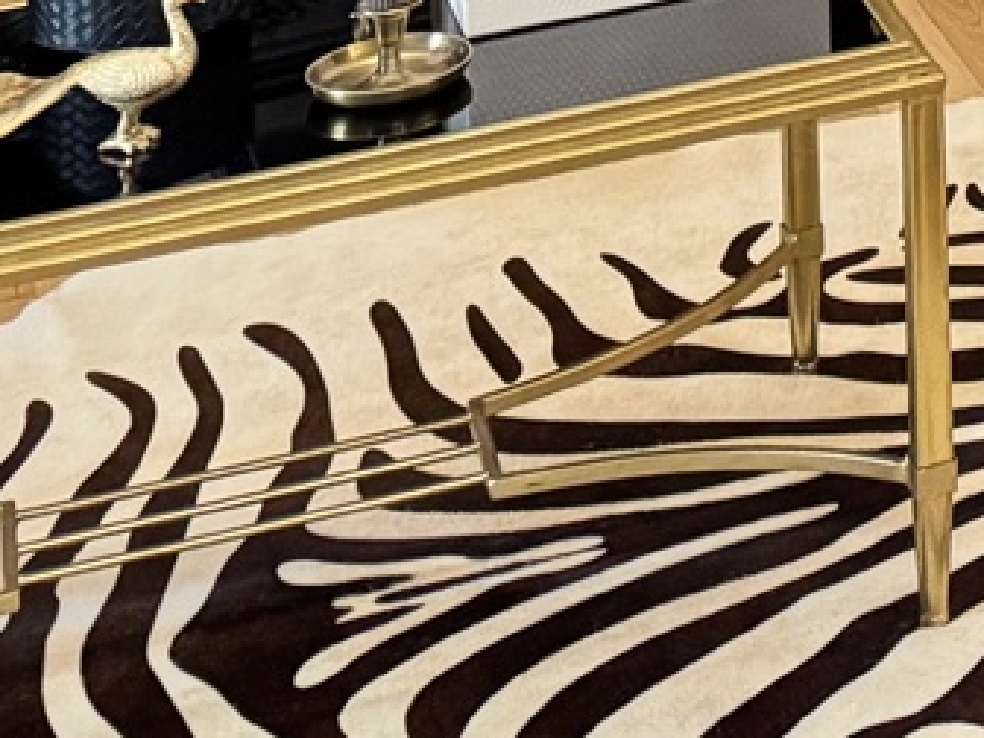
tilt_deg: -2.3
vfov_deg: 9.1
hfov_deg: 11.8
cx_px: 2358
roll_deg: -0.4
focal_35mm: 137
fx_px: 3894
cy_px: -1350
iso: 400
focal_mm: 6.76
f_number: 1.78
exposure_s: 1/50
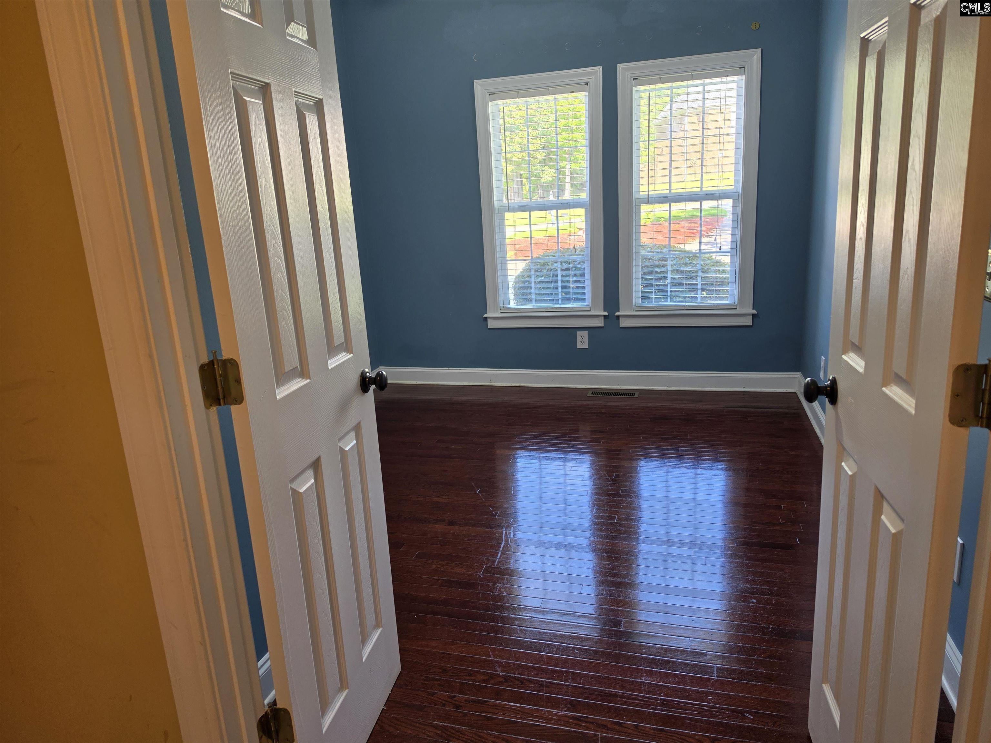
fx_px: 658
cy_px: 372
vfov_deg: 58.9
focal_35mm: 23
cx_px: 496
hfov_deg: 73.9
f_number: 1.4
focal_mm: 6.5
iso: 80
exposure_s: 1/120
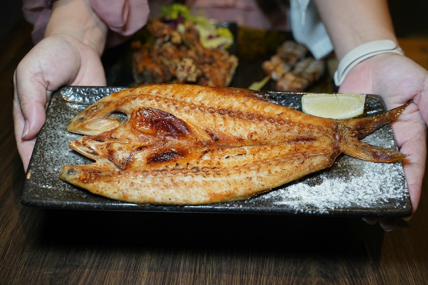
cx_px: 217
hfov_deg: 49.6
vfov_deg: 34.2
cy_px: 139
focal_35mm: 39
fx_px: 464
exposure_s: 1/60
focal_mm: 38
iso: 500
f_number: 4
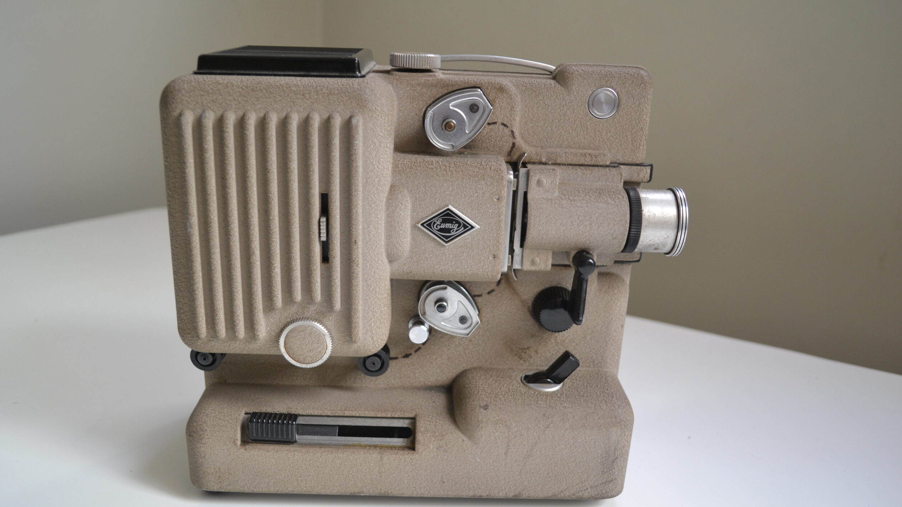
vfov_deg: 40.2
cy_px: 248
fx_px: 694
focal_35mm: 29
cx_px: 441
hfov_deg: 66.1
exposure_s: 1/80
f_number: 4.5
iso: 400
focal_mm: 18
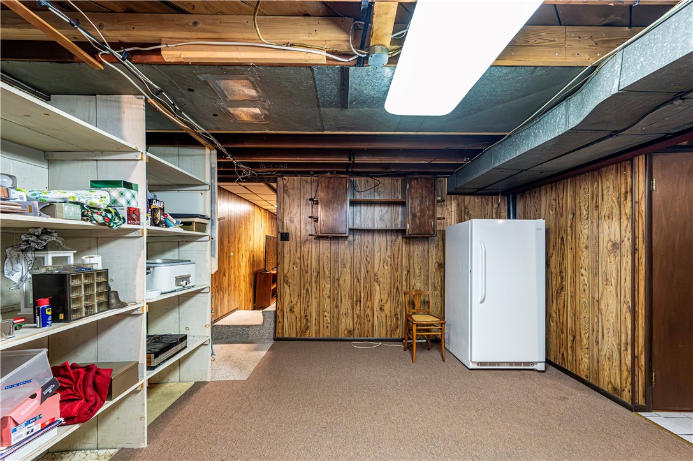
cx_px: 346
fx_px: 269
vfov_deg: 81.1
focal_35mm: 14
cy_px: 230
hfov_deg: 104.3
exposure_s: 1/15
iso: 4000
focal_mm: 14
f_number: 8
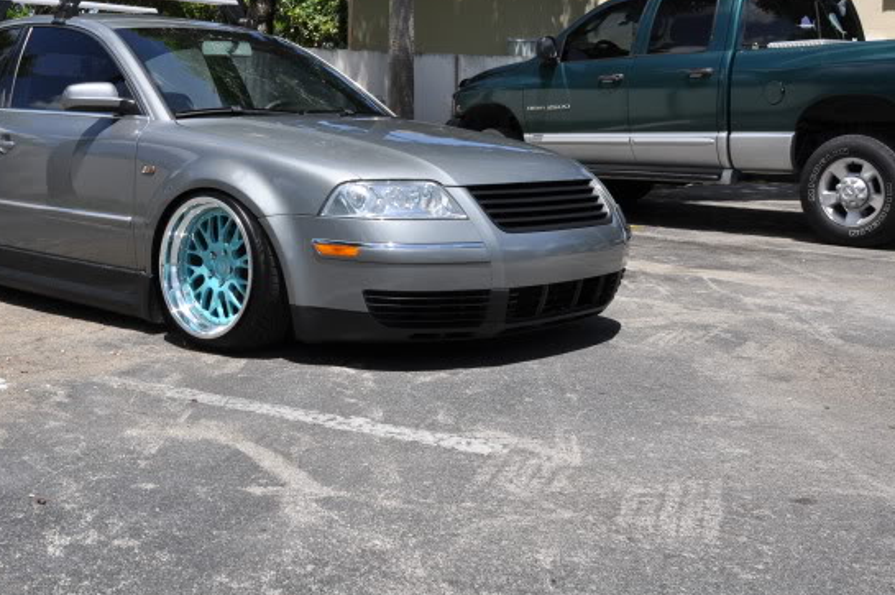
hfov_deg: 43.4
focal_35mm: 44
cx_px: 242
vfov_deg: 30.2
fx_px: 1093
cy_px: 188
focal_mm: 20
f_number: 9
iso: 200
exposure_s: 1/500
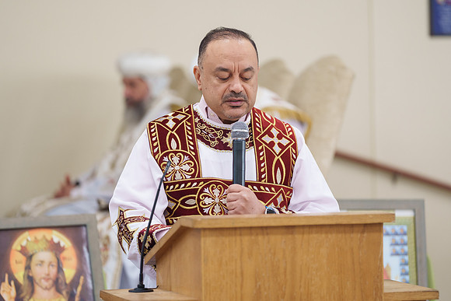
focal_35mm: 182
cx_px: 226
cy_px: 150
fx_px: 2280
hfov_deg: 11.3
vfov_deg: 7.5
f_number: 2.8
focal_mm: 182
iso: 1250
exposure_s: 1/160
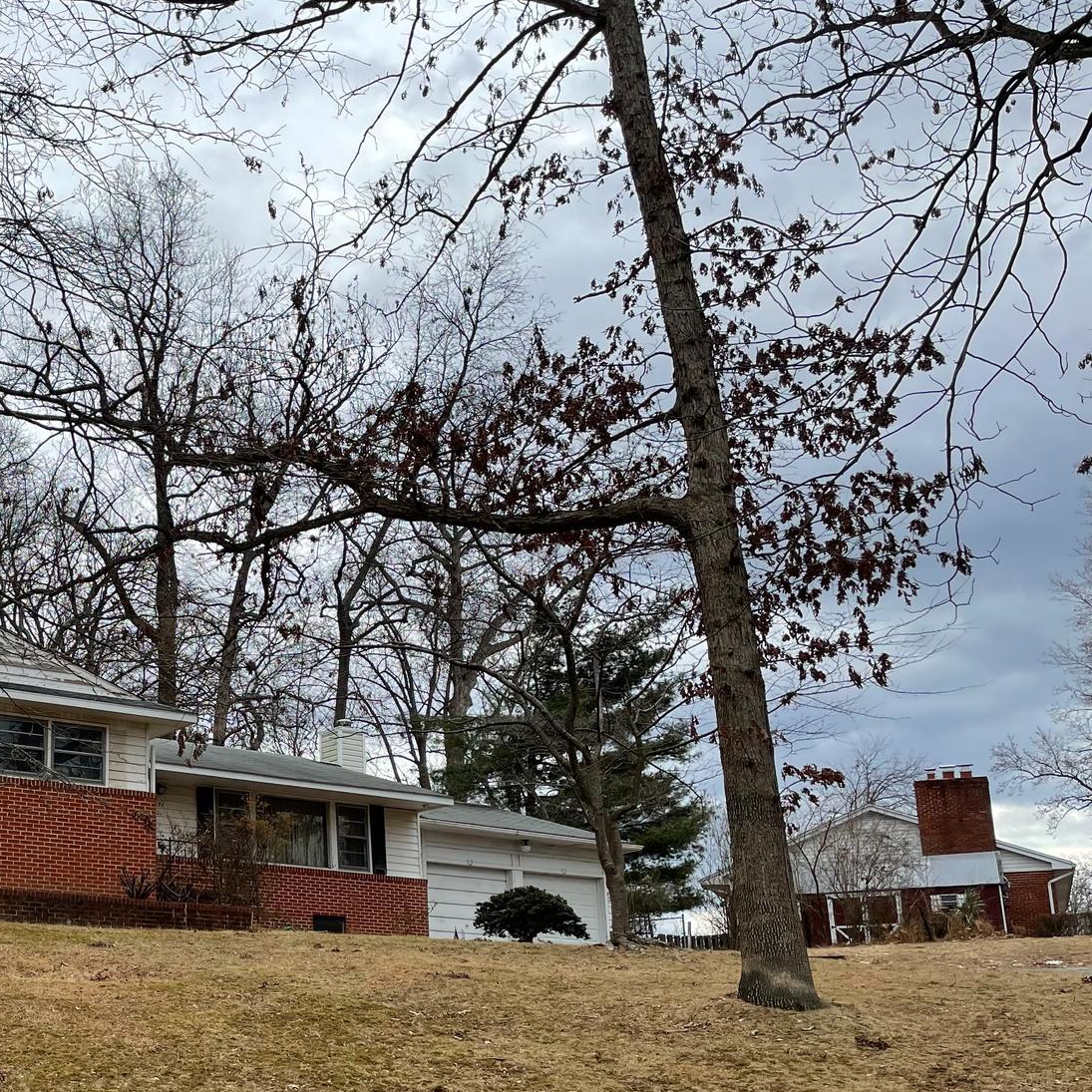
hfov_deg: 36.3
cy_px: 701
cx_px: 72
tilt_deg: +14.8
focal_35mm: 43
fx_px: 1535
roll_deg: -1.0
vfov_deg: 38.8
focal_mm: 4.2
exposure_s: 1/2304
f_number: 1.6
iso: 32
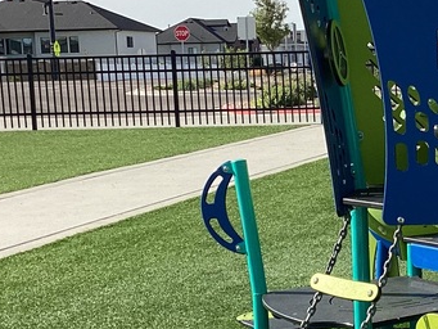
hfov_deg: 20.4
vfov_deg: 15.9
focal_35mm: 93
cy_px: 191
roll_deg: -0.3
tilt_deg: -10.2
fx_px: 1177
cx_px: 433
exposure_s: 1/1101
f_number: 2.4
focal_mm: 3.3
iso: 25
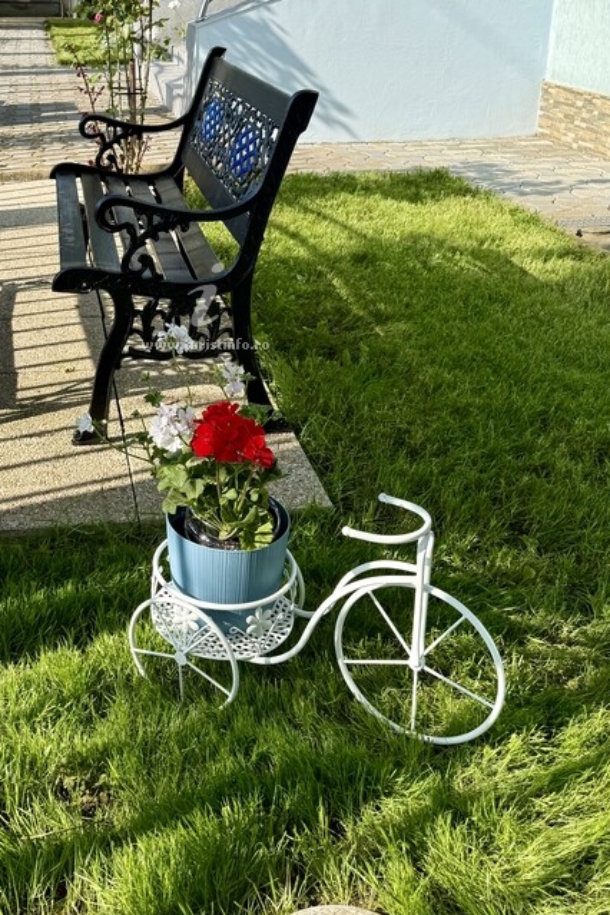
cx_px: 188
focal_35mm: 40
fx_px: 1017
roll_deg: -0.8
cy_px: 286
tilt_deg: -15.8
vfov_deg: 47.5
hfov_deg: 33.0
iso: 80
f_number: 1.78
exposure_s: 1/2703
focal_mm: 6.76
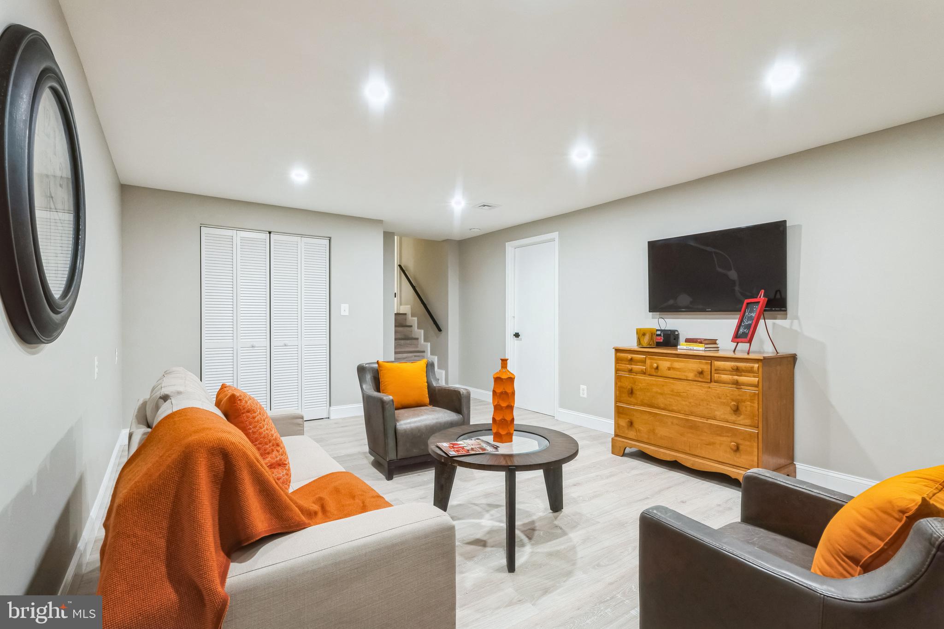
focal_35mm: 16
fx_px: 419
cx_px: 472
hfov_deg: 96.7
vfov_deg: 73.7
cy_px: 314
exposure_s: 1/25
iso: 800
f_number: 9
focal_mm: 16
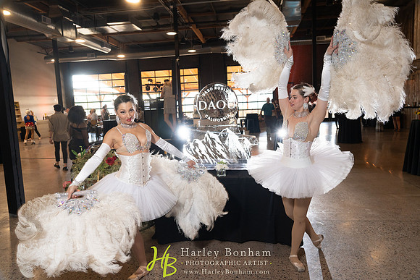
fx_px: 303
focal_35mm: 26
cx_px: 210
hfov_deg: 69.4
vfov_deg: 49.6
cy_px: 140
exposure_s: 1/100
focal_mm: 26
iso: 1600
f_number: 4
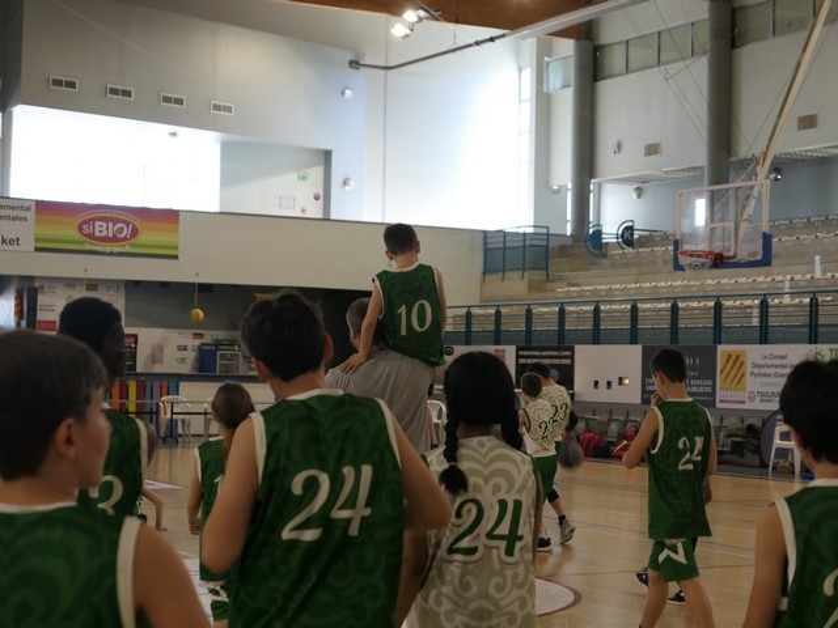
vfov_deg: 20.2
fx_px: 1767
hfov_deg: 26.7
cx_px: 419
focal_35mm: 73
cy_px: 314
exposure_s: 1/125
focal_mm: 24.5
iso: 320
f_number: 2.8
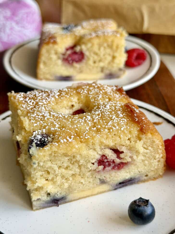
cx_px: 88
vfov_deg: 39.7
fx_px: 324
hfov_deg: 30.3
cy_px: 117
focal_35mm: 48
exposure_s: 1/254
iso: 64
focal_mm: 6.8
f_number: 1.8
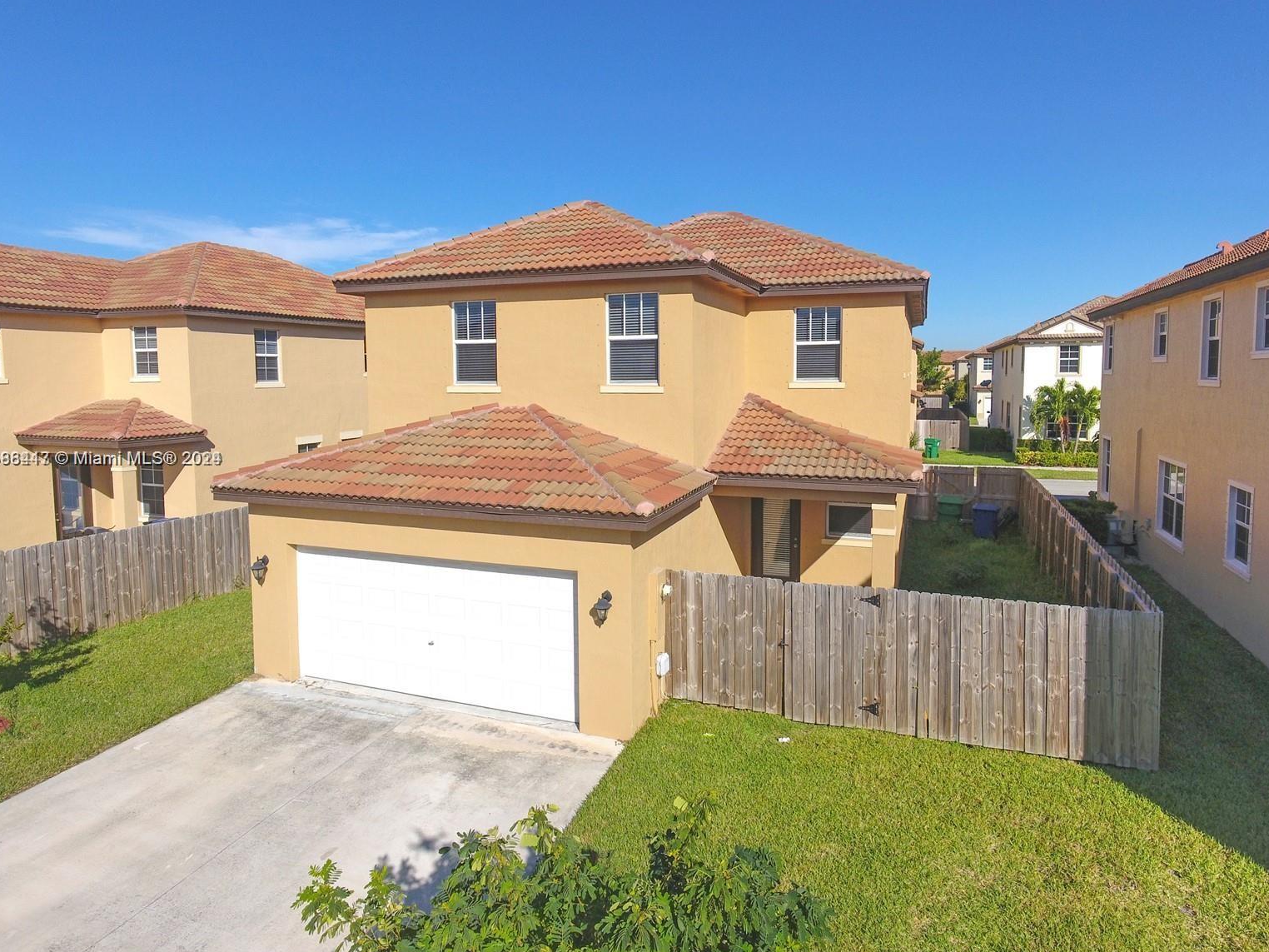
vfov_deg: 63.4
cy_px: 460
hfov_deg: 79.0
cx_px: 621
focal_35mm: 21
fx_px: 770
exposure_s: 1/1200
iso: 100
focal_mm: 3.61
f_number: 2.8
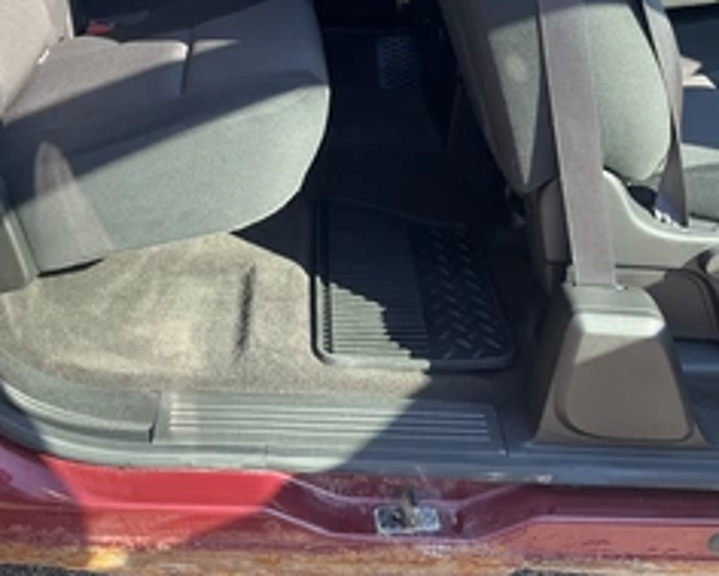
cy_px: 143
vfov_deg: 30.9
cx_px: 292
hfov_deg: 38.6
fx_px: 1022
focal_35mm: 48
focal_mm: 3
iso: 20
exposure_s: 1/140
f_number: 1.8
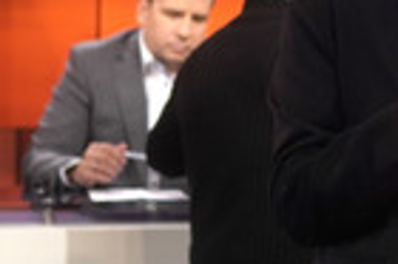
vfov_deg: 9.4
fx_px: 1601
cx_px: 434
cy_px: 116
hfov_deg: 13.9
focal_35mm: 145
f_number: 1.4
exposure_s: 1/400
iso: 640
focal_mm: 30
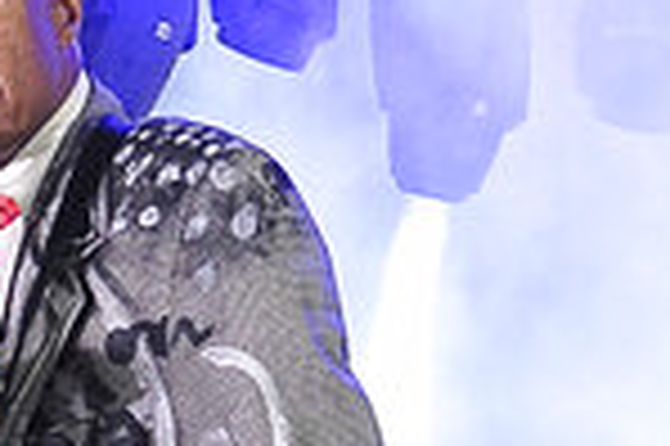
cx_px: 333
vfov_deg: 6.2
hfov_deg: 9.7
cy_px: 1045
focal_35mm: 213
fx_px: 3960
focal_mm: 31
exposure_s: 1/250
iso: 2500
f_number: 4
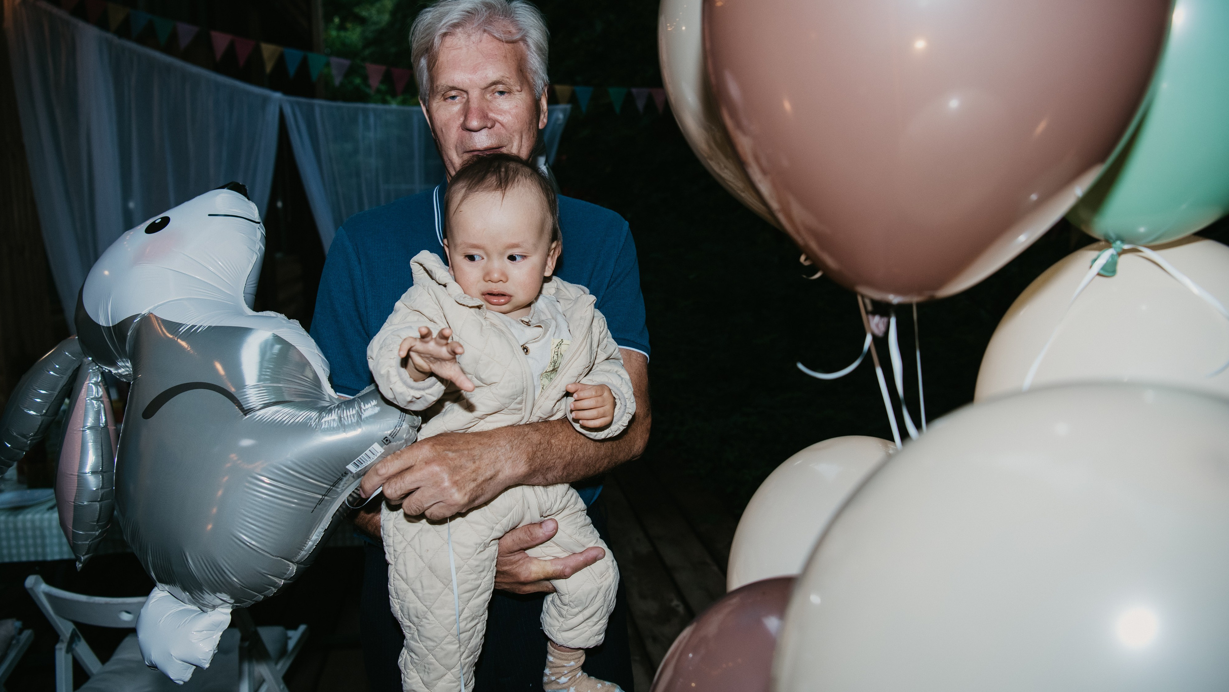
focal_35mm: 28
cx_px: 604
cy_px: 312
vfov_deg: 41.5
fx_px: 913
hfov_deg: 67.9
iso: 400
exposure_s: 1/160
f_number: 3.5
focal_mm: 26
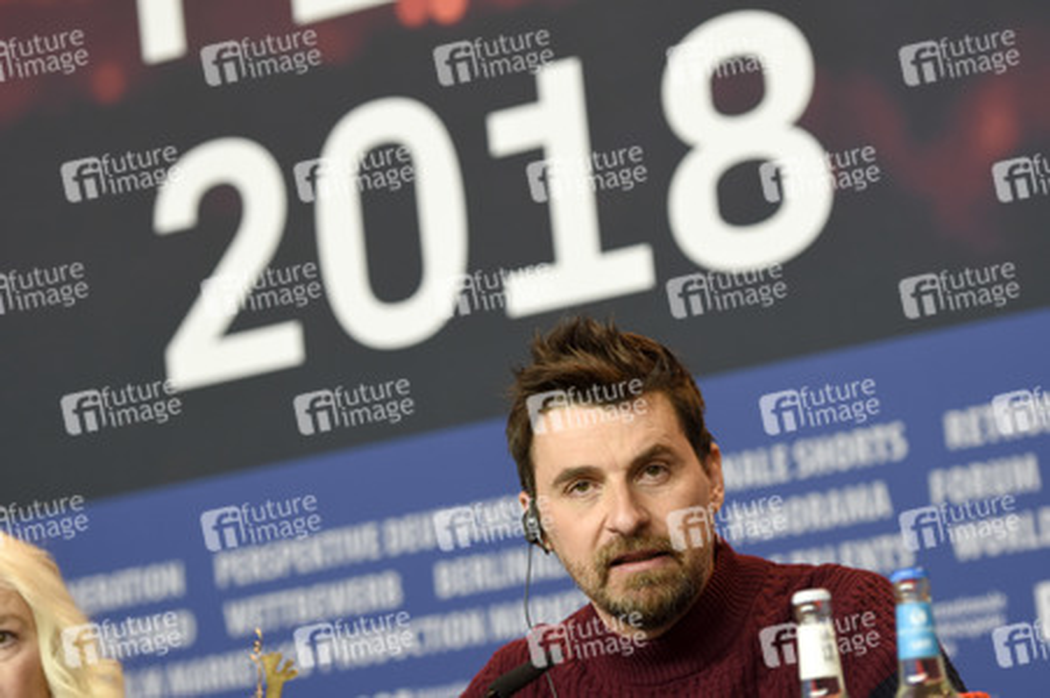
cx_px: 525
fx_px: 5071
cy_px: 349
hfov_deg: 11.8
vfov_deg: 7.9
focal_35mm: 174
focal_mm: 116
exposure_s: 1/320
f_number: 3.2
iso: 640
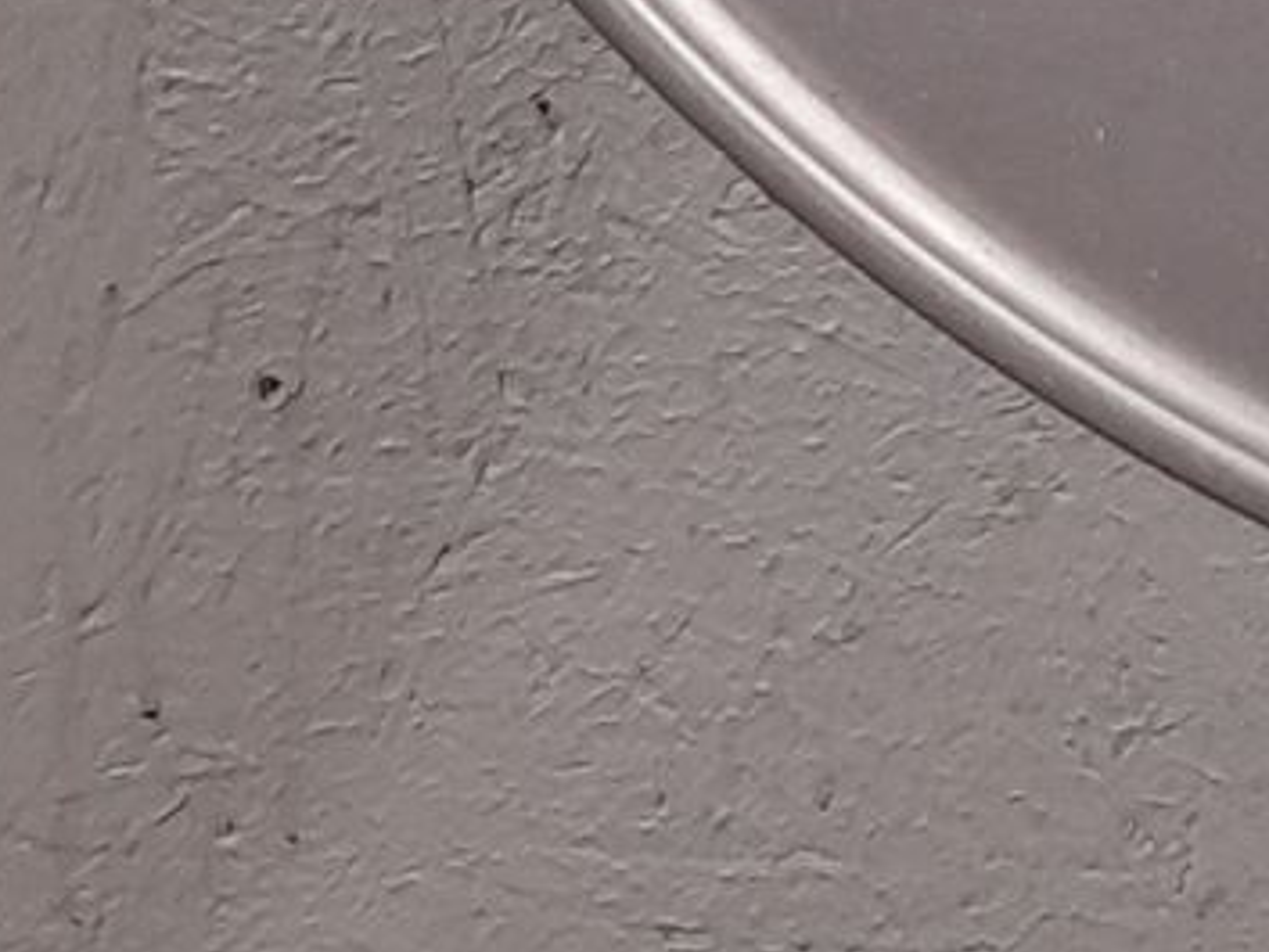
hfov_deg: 12.2
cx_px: 2480
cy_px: -1545
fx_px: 5317
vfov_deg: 9.0
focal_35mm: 145
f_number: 2
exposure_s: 1/50
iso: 200
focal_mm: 4.6
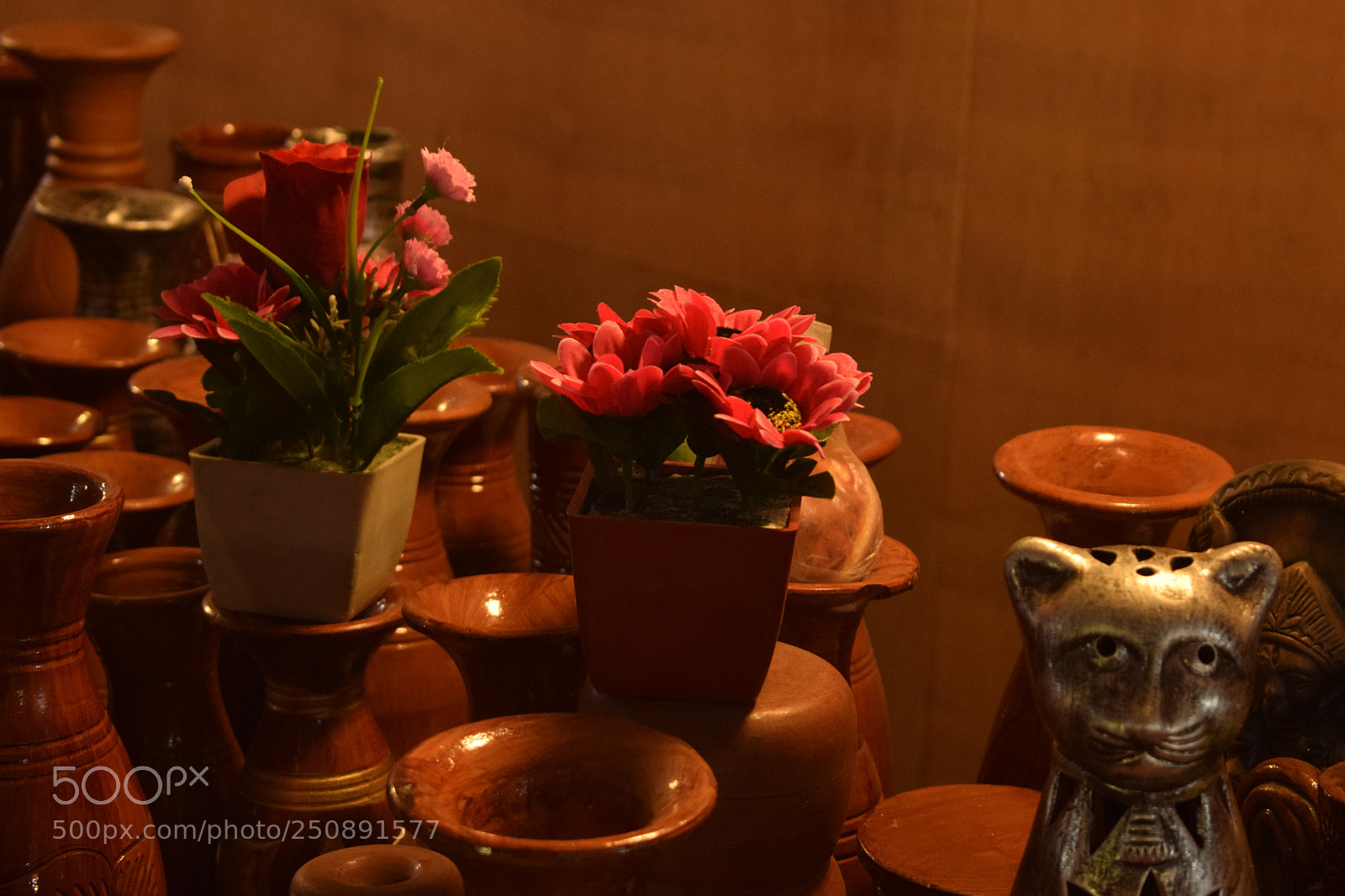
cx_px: 672
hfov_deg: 24.6
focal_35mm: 82
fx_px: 3081
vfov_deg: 16.5
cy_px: 448
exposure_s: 1/160
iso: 1600
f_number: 6.3
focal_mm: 55
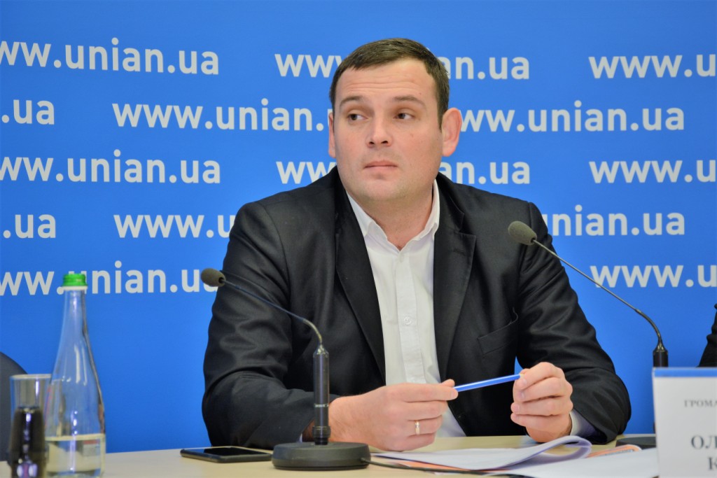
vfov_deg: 11.4
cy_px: 239
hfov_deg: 17.1
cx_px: 358
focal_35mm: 120
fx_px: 2390
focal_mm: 80
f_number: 5.3
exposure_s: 1/30
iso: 640
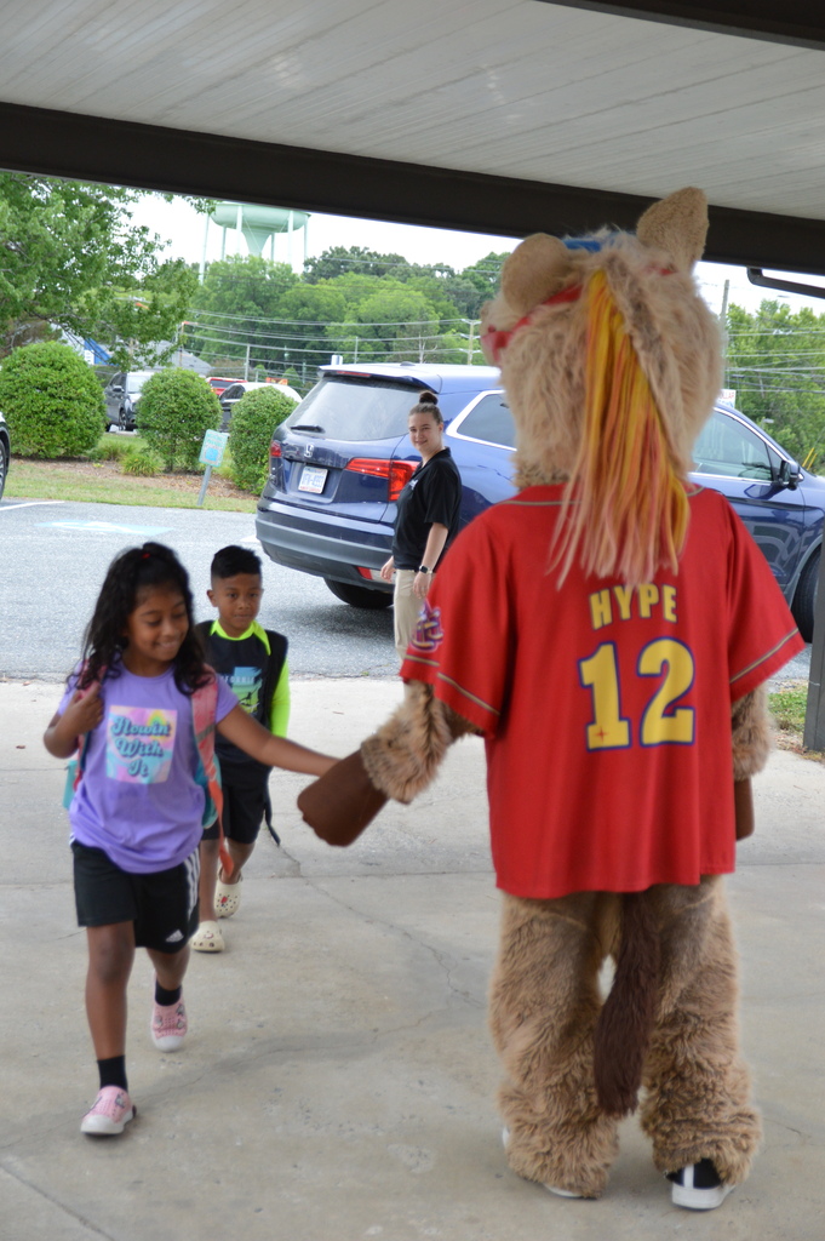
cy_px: 620
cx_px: 412
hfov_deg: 25.0
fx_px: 1859
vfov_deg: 36.9
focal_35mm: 54
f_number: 2.8
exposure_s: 1/500
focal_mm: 36
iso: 640
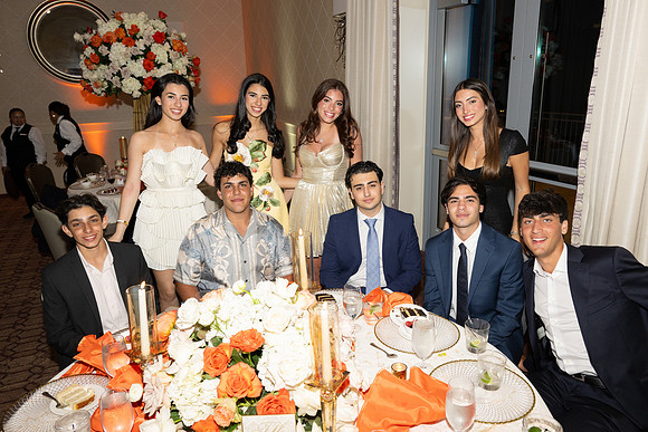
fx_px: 477
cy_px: 216
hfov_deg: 68.4
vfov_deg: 48.8
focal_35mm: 26
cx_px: 324
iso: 800
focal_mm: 26.5
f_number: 5.6
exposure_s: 1/100
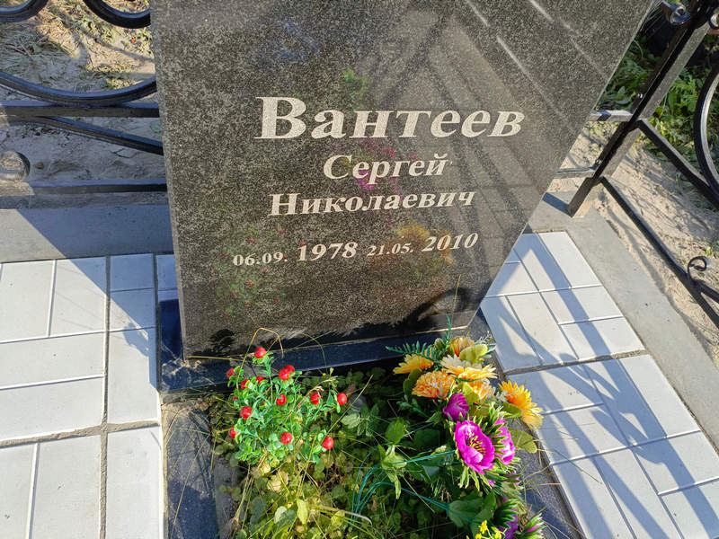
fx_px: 519
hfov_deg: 69.4
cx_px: 360
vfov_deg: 54.9
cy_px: 270
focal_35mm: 25
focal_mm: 4.76
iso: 119
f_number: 1.69
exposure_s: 1/535
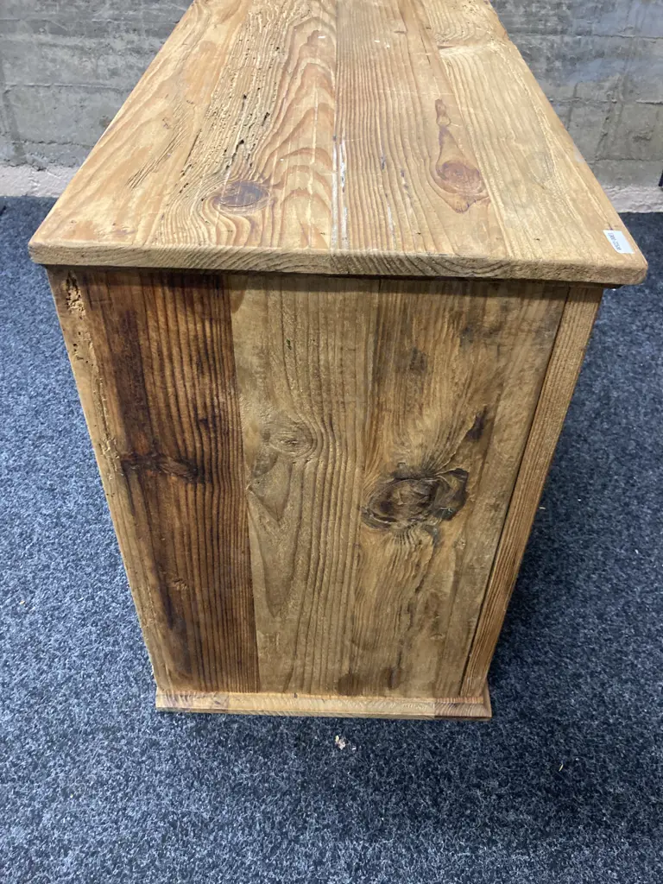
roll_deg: -3.6
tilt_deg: -42.1
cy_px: 442
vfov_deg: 63.4
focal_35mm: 28
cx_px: 332
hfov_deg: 49.7
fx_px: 715
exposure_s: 1/50
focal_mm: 3.99
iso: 250
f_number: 1.8
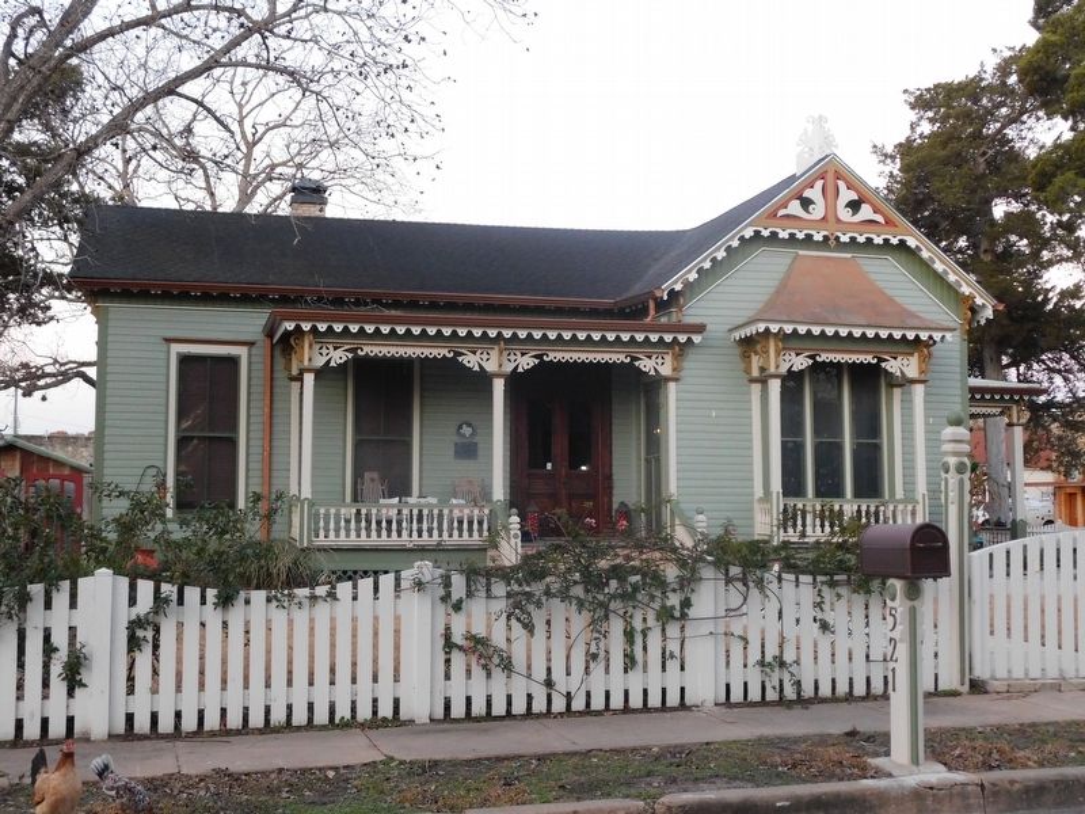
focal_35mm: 45
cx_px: 542
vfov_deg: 32.2
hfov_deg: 42.1
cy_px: 407
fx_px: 1410
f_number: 3.7
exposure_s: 1/25
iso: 400
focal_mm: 8
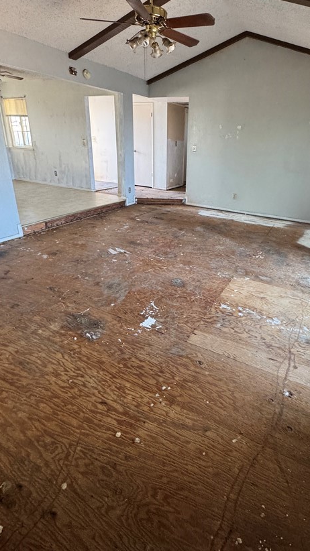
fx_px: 278
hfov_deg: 57.7
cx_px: 191
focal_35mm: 19
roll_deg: -2.0
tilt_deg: -21.0
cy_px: 241
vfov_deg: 89.1
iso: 320
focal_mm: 2.22
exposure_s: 1/60
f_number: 2.2
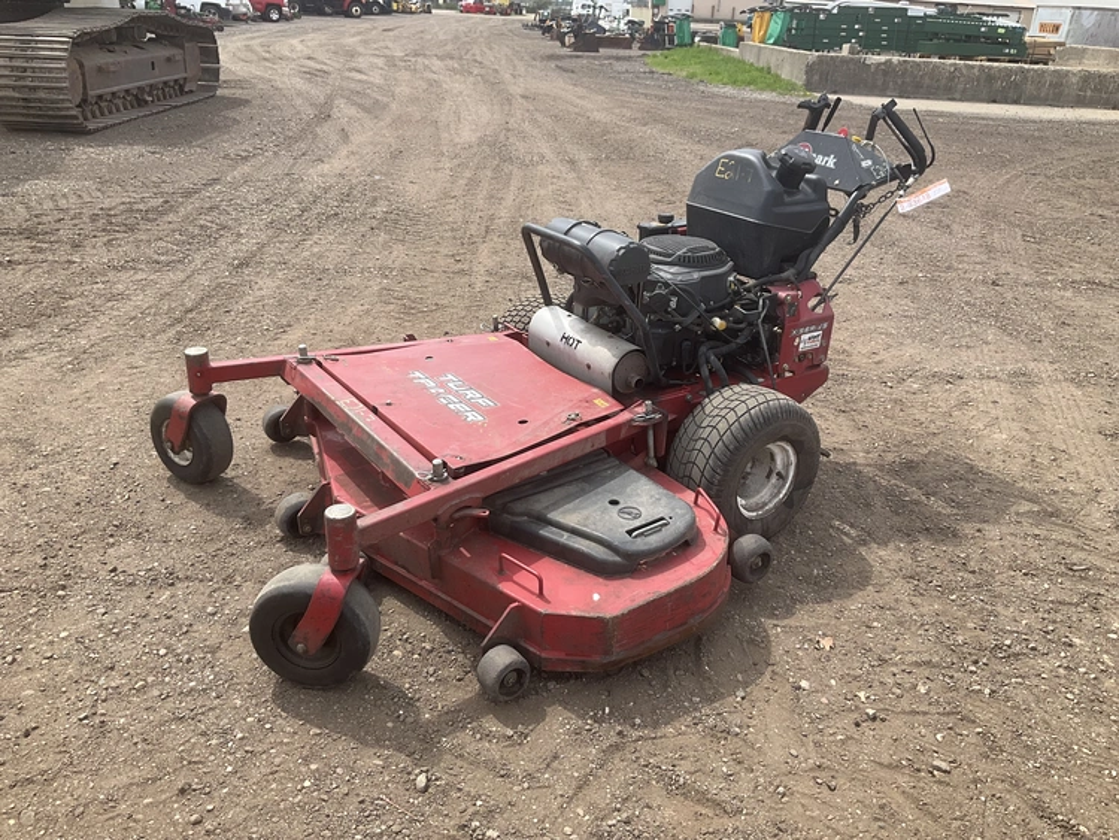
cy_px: 420
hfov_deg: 61.6
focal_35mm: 29
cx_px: 560
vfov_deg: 48.3
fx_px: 938
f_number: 1.8
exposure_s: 1/1035
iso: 25
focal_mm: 3
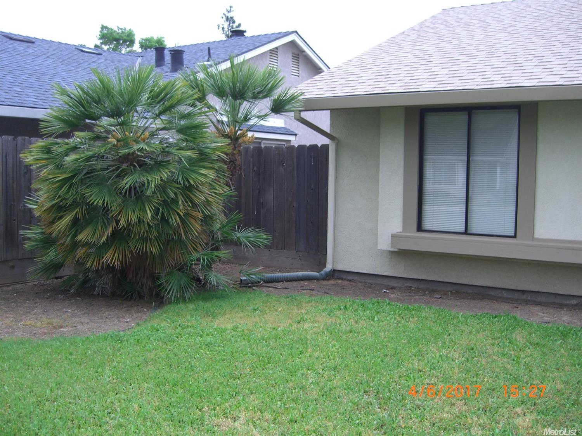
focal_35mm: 38
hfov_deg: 49.0
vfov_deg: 37.7
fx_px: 639
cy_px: 218
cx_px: 291
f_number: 2.8
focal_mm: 7.9
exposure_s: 1/80
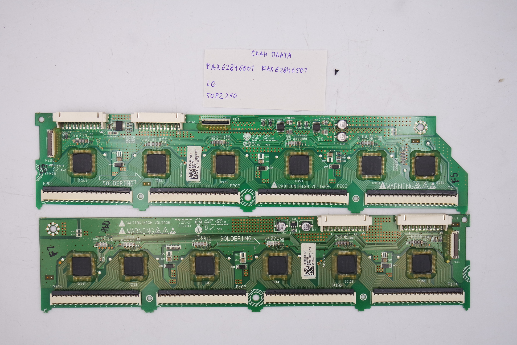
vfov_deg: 28.1
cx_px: 258
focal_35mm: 48
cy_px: 172
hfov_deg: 41.1
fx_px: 689
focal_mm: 18
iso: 160
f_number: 5
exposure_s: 1/125
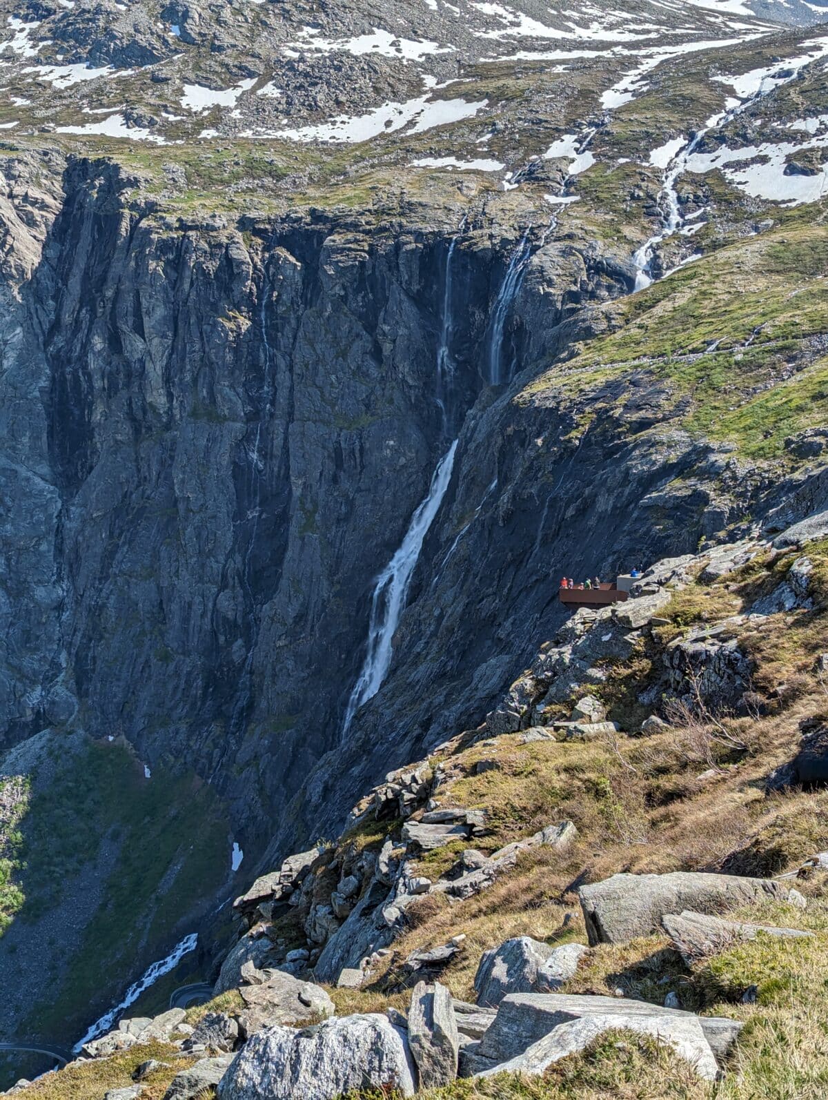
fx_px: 1527
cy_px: 550
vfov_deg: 39.6
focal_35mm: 48
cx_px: 414
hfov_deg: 30.3
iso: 44
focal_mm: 6.81
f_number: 1.85
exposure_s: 1/2451
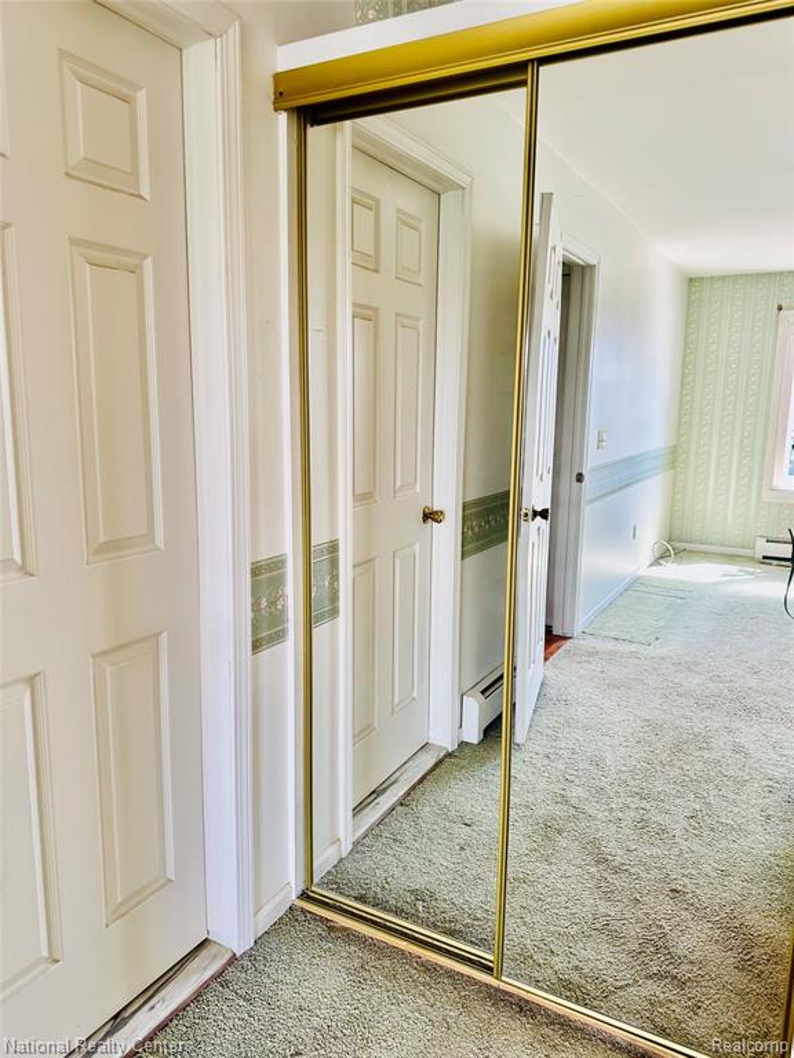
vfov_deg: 71.6
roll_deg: -0.8
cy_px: 529
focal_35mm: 24
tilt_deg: -9.5
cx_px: 397
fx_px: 734
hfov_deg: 56.8
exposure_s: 1/120
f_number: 1.78
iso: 125
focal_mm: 6.86
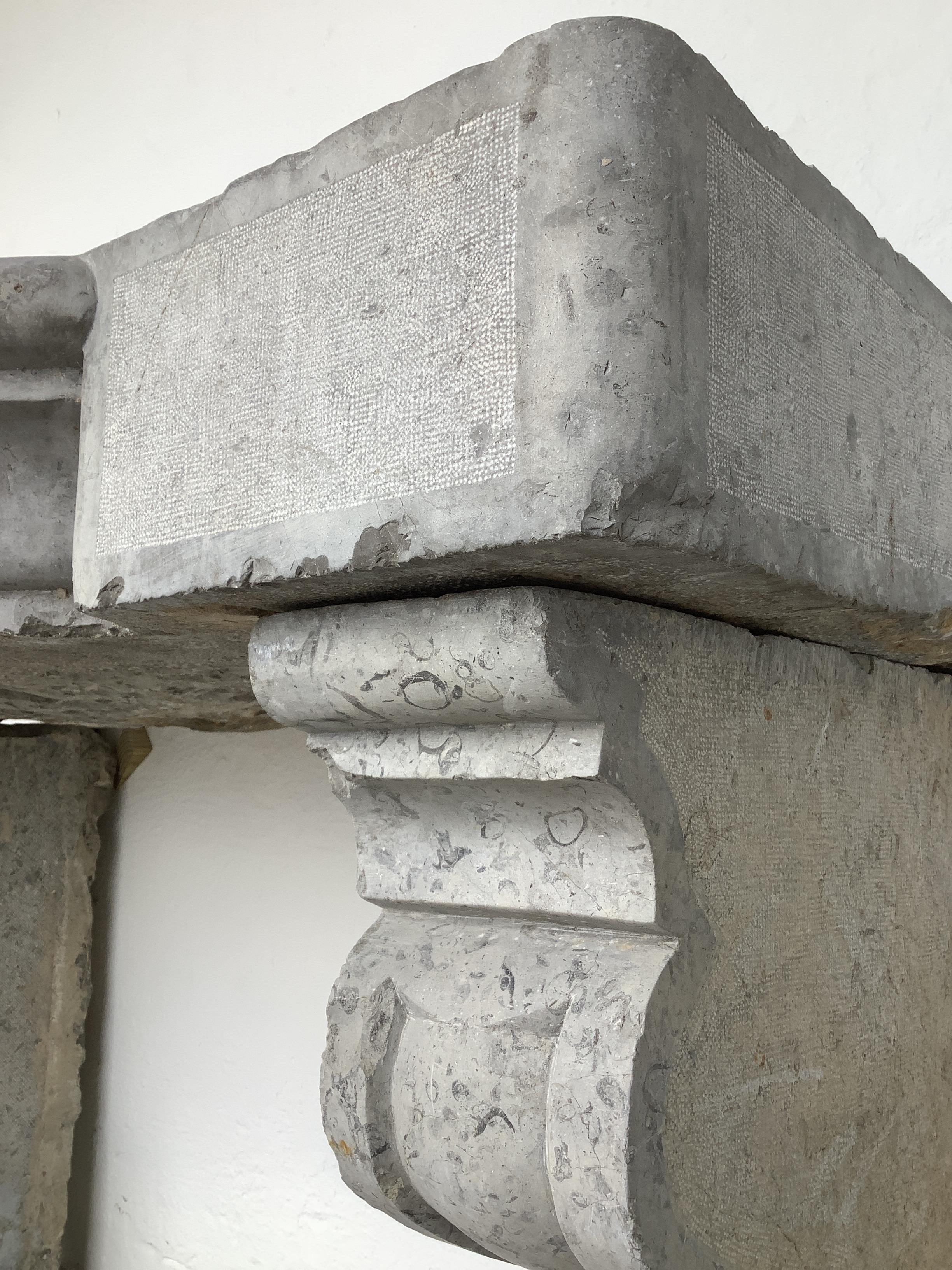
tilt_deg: +8.2
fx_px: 1137
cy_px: 635
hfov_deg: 45.4
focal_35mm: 31
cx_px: 476
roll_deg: -2.3
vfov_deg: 58.4
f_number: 2.4
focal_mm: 3.3
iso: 32
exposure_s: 1/120
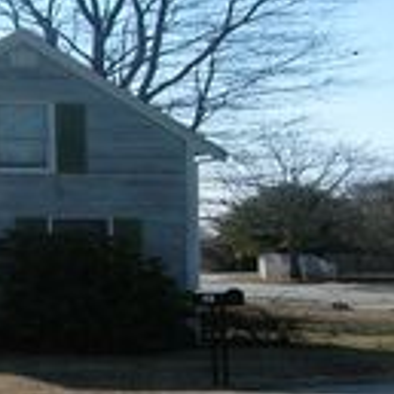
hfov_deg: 18.8
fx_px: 1107
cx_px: -107
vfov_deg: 20.1
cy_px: 257
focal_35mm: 86
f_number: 4.9
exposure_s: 1/567
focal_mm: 5.7
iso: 50
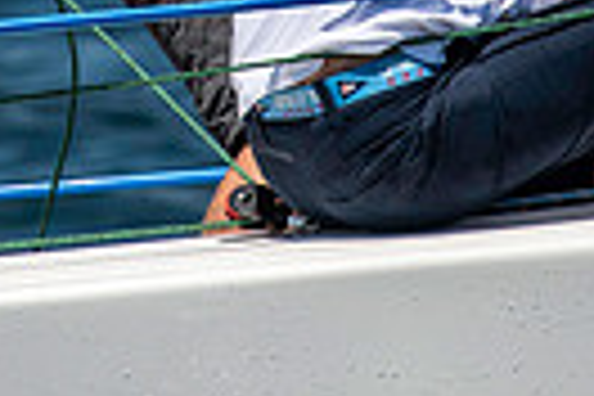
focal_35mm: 1983
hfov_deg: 1.0
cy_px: -407
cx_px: -184
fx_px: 32717
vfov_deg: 0.7
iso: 320
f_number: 5.6
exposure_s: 1/4000
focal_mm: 300
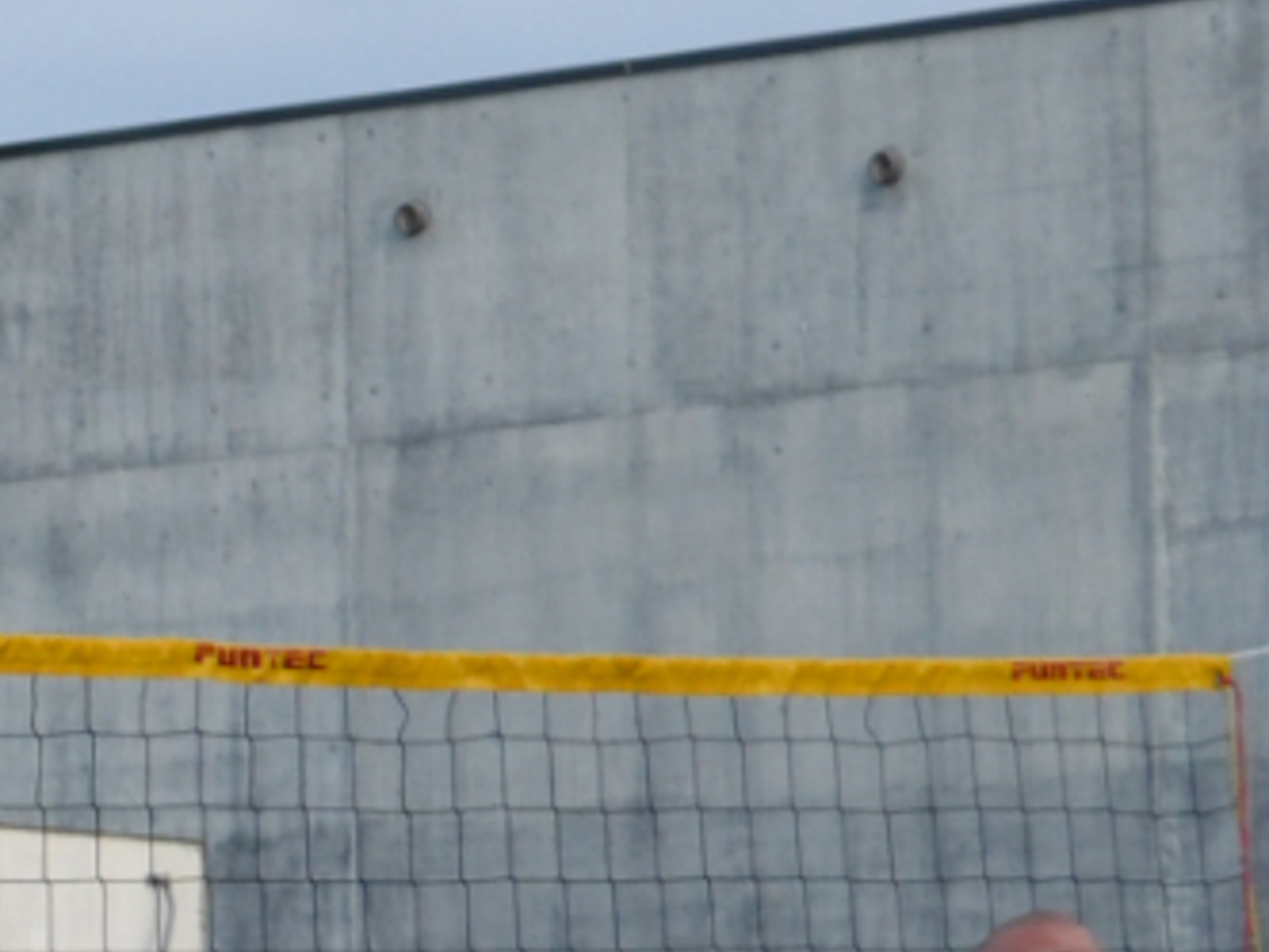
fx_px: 10448
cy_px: 1042
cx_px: -1280
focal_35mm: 285
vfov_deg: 5.2
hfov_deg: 6.7
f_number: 4.8
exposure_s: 1/800
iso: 400
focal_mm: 32
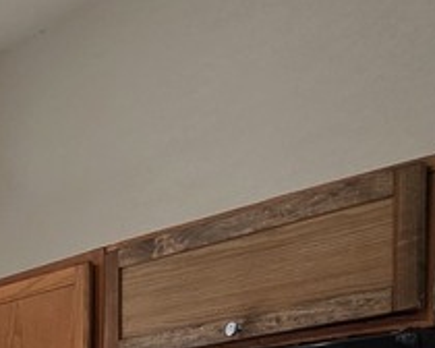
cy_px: 580
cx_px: -315
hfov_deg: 18.1
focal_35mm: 87
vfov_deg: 15.7
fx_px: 1120
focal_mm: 2.2
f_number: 1.9
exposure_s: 1/120
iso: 100
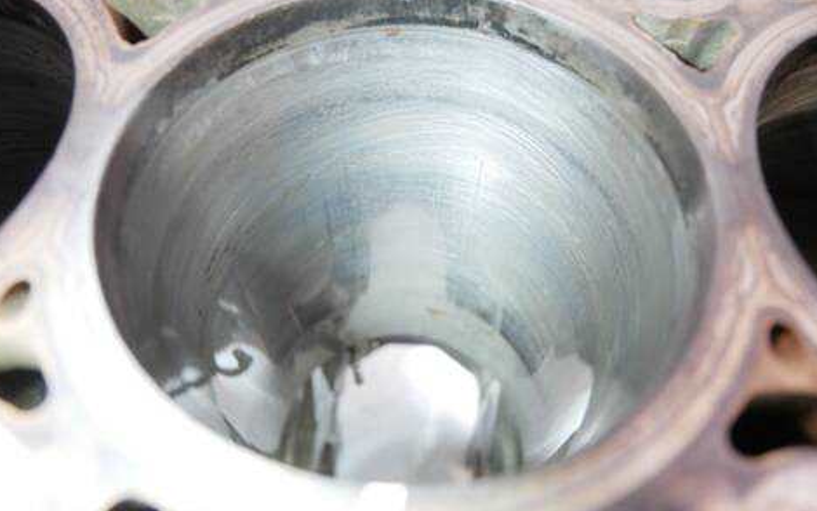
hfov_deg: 70.4
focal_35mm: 26
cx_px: 405
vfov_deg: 47.6
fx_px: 579
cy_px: 243
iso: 2000
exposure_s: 1/60
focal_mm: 12
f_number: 3.5
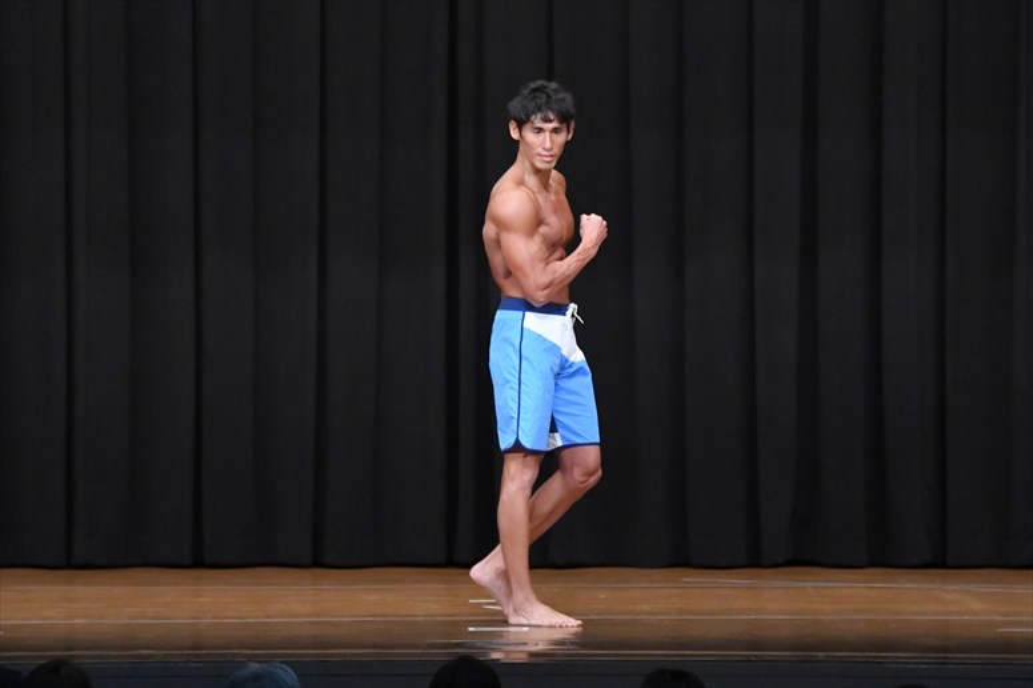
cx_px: 516
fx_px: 5794
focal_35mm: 202
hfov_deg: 10.2
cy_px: 344
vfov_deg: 6.8
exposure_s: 1/400
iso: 8000
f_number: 5.6
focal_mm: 135
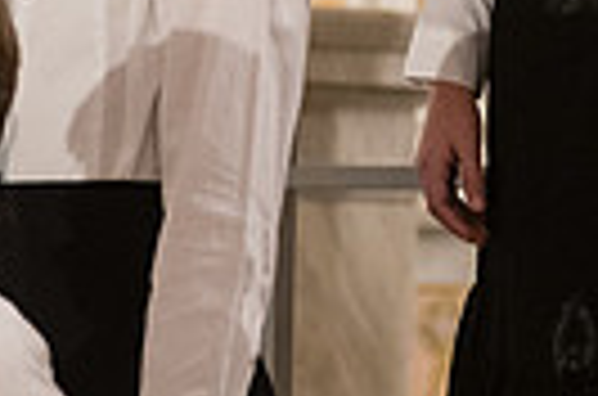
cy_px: -65
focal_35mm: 590
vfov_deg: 2.3
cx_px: 571
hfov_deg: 3.5
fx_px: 9777
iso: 4000
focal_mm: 135
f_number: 5
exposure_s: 1/125
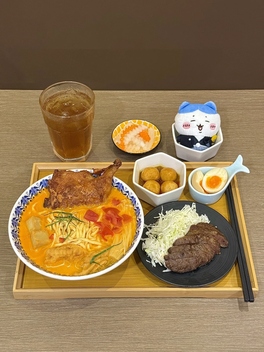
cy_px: 176
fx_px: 488
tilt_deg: -49.2
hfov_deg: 30.3
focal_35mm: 48
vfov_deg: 39.7
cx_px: 132
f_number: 1.78
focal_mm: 6.76
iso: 160
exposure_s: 1/50
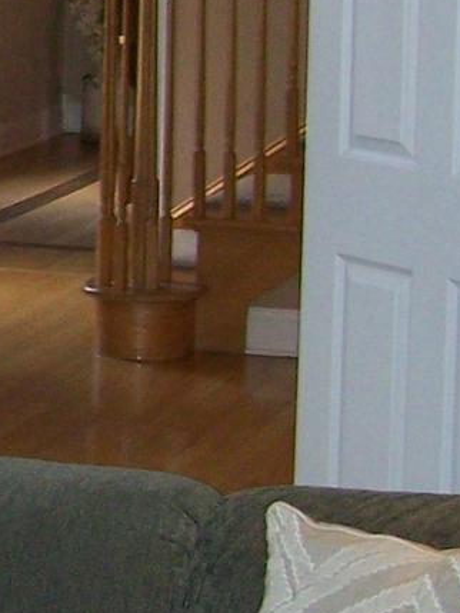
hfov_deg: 7.7
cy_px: 106
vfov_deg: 10.9
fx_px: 3205
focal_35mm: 181
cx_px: -586
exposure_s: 1/60
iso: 160
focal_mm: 6.3
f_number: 2.8
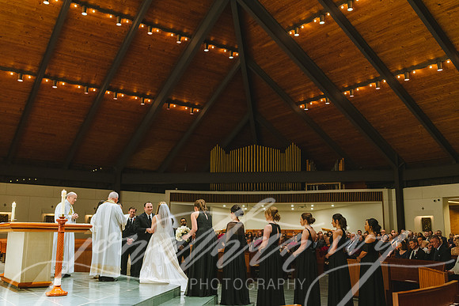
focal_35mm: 35
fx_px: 446
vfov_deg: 37.9
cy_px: 153
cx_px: 230
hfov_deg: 54.4
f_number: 2.8
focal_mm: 35
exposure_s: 1/160
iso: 3200
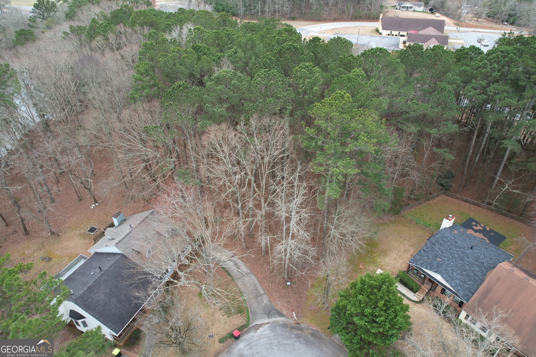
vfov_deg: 57.2
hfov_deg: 78.6
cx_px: 268
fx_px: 328
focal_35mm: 22
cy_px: 178
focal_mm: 8.38
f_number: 2.8
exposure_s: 1/160
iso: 100
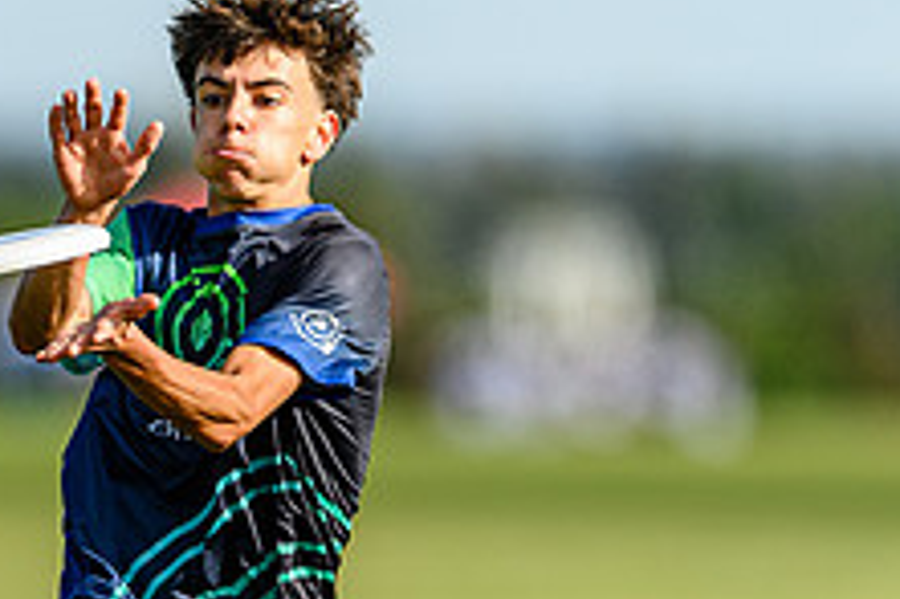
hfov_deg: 1.8
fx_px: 28978
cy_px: 641
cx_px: 102
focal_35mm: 1160
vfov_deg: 1.2
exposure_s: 1/1600
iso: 100
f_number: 3.2
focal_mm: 400
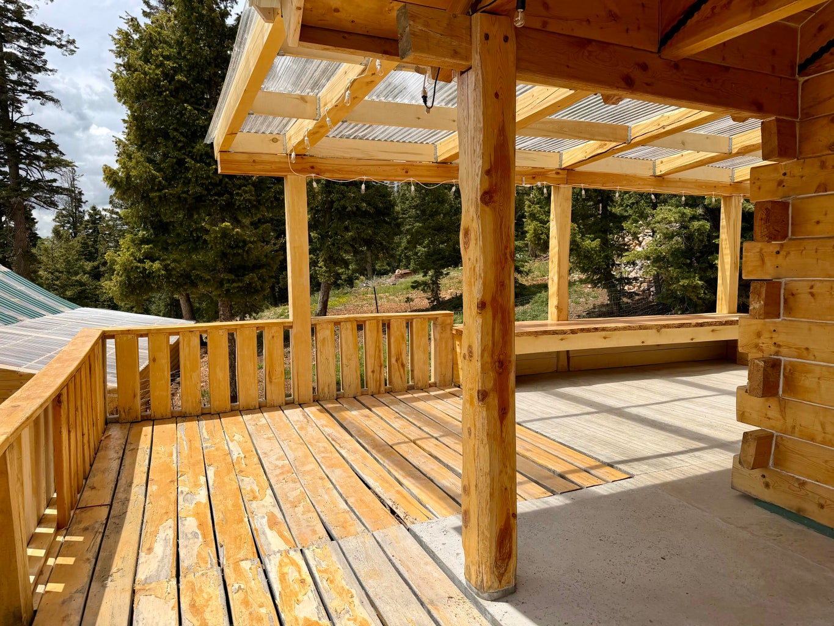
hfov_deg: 71.6
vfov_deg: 56.8
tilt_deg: -5.4
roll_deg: +0.4
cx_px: 417
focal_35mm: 24
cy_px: 313
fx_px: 578
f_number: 1.78
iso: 80
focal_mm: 6.76
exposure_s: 1/7353
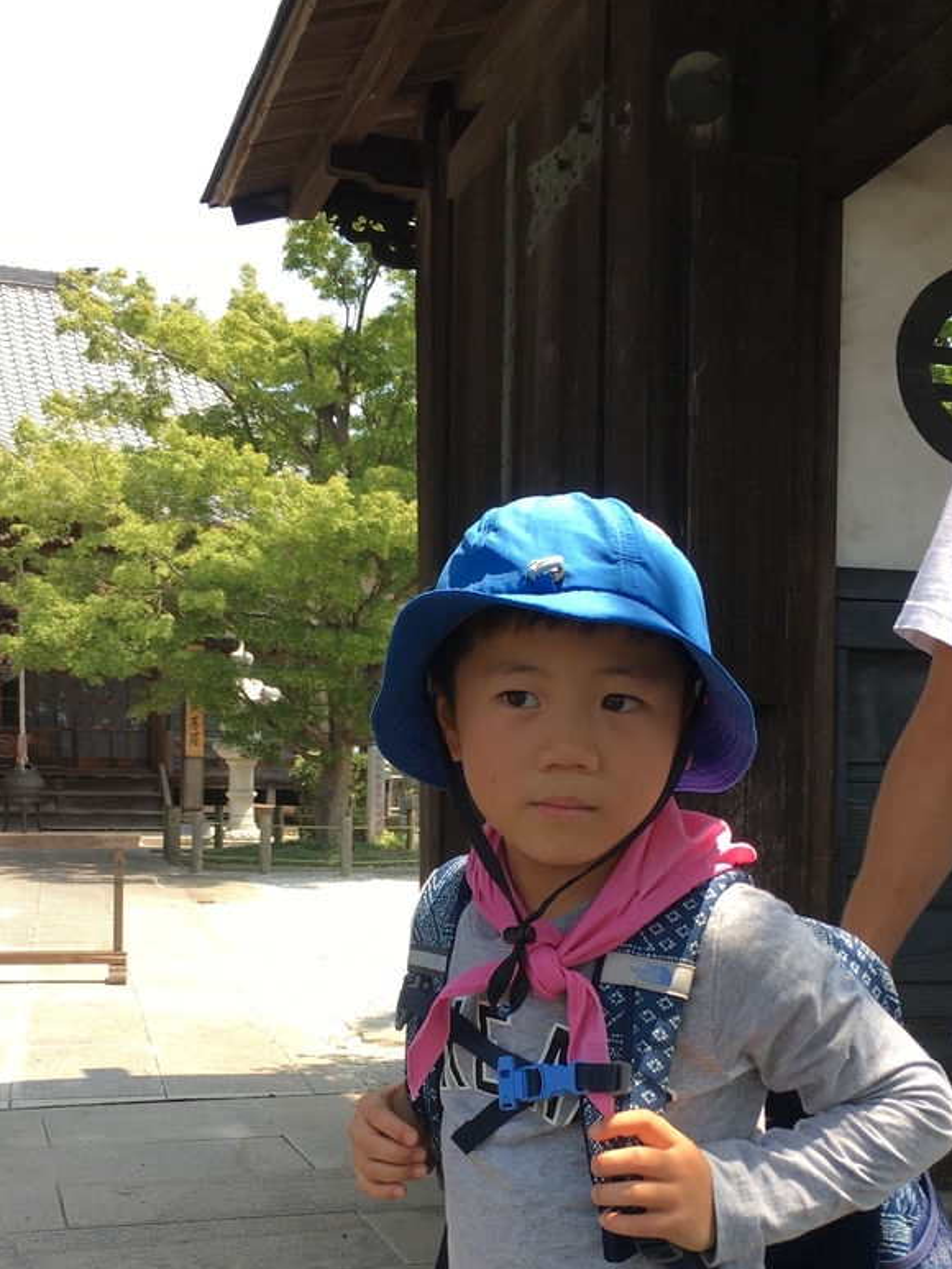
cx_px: 515
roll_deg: -1.0
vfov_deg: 41.2
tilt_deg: -9.2
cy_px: 901
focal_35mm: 45
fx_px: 1650
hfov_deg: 32.2
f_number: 2.2
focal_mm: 4.15
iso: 25
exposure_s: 1/340
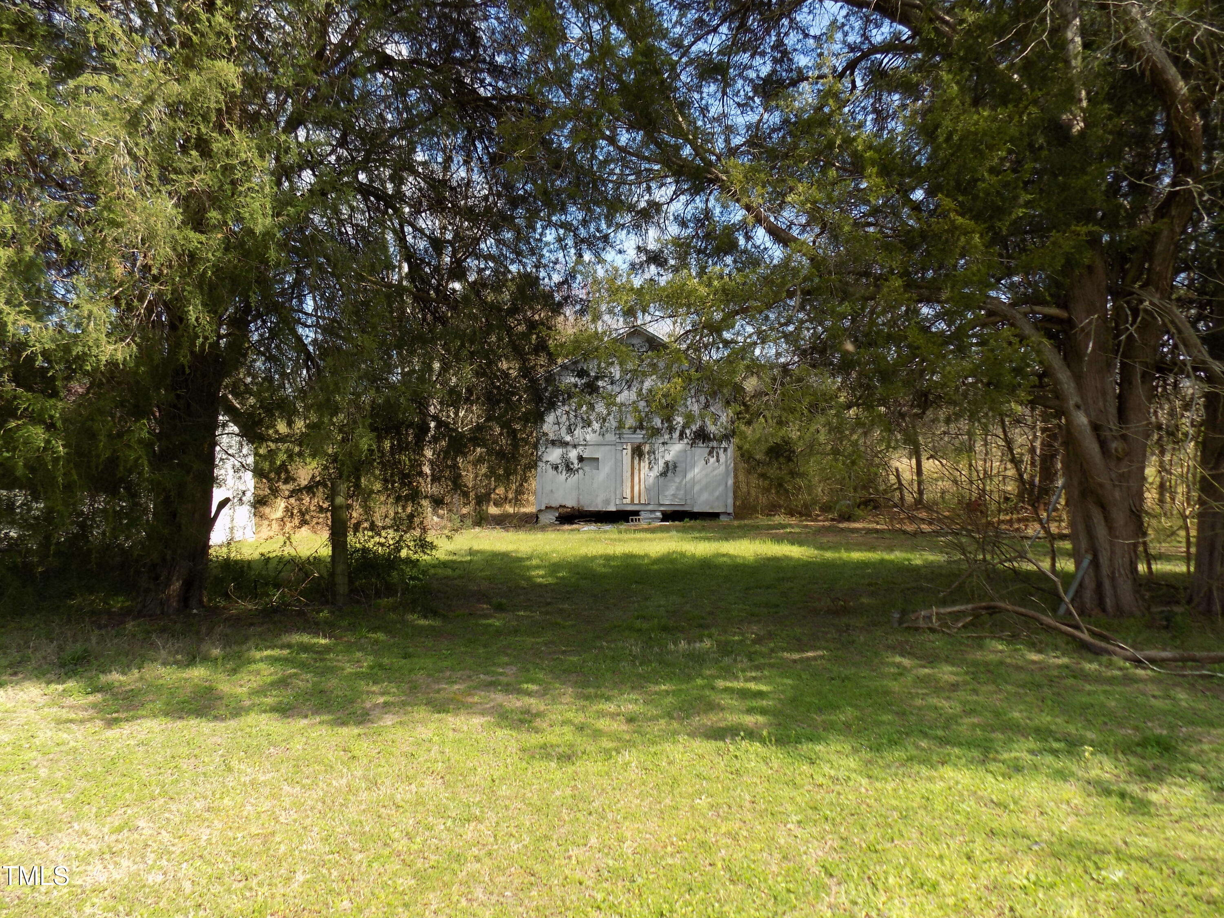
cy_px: 459
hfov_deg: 73.9
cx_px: 612
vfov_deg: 58.9
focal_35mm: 23
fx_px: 813
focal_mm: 4
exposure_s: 1/320
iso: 80
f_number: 3.1
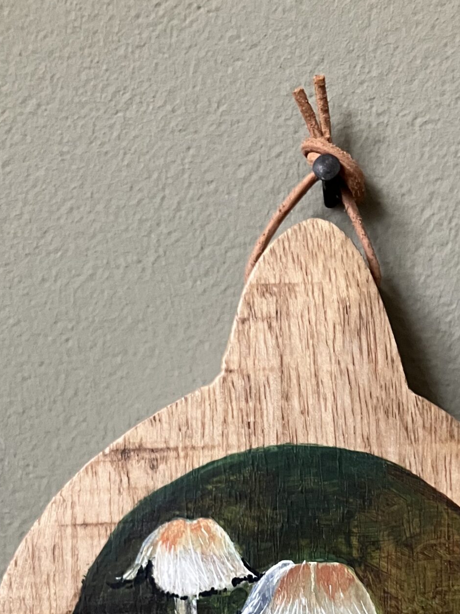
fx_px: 1010
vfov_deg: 31.4
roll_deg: -1.2
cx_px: 313
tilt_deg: -5.6
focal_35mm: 57
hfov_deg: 25.5
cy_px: 606
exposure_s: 1/60
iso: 250
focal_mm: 3.99
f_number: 1.8
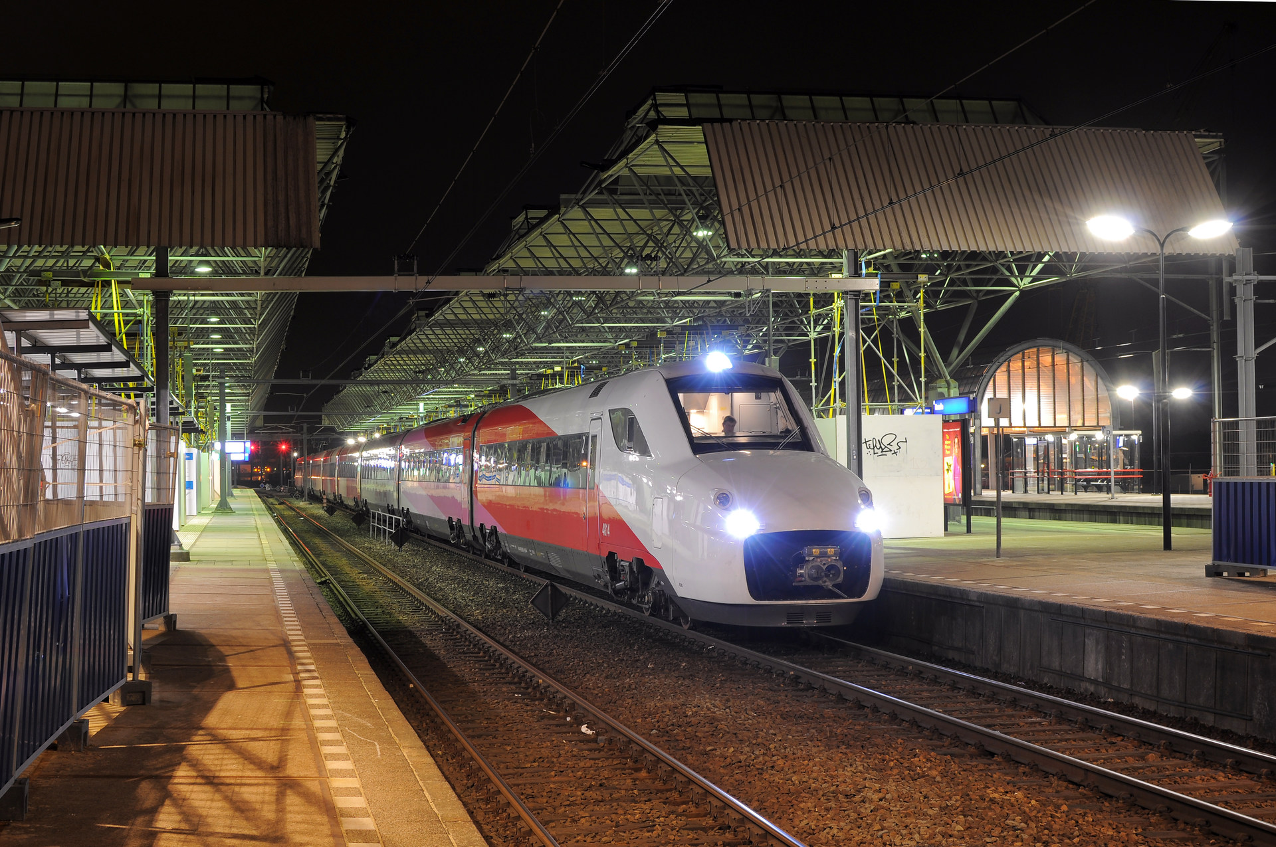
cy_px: 424
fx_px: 1858
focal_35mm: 52
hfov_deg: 37.9
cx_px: 638
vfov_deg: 25.7
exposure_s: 6
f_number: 7.1
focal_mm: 35
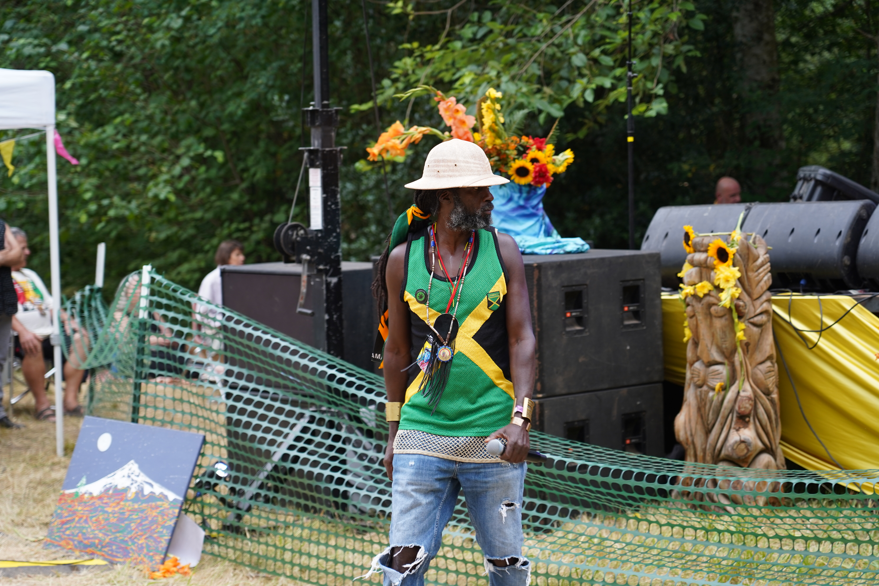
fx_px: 2564
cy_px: 293
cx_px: 440
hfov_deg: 19.5
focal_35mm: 105
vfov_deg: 13.0
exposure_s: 1/160
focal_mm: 105
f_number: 4
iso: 400
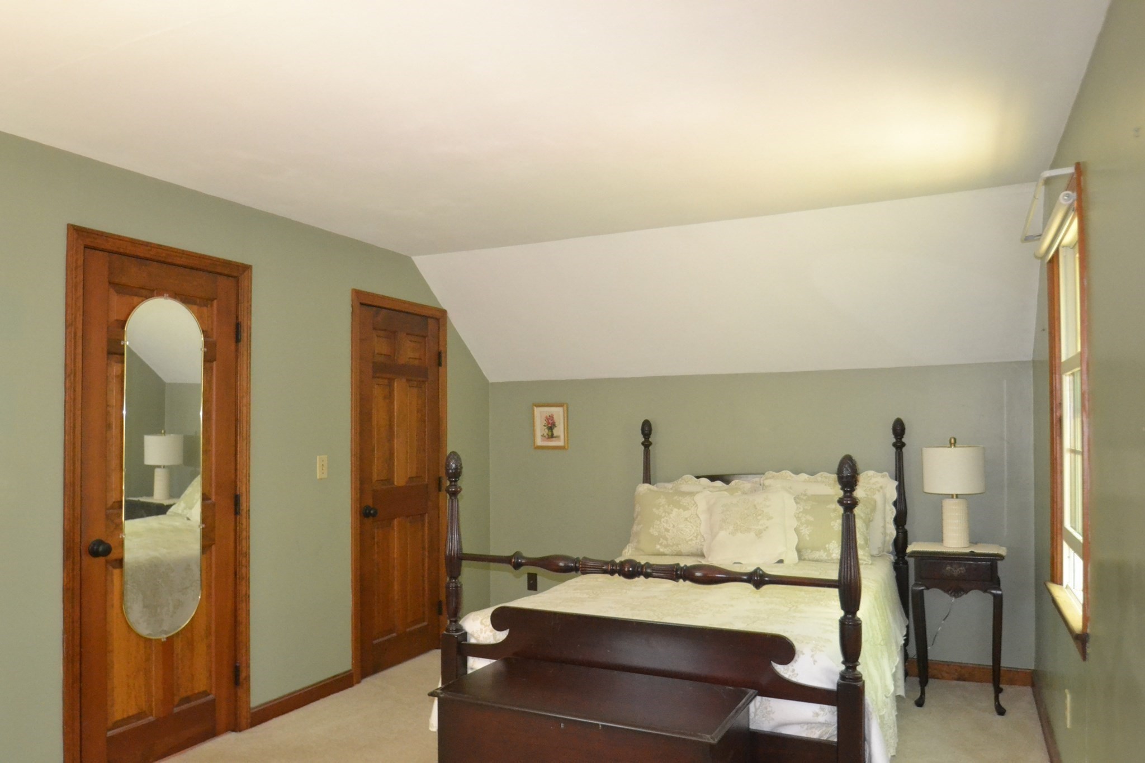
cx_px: 572
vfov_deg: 50.4
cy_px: 382
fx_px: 811
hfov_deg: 70.4
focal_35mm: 26
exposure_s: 1/60
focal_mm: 17
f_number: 4.2
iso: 3200
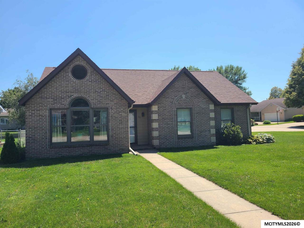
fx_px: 228
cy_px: 114
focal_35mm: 26
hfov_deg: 67.3
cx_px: 152
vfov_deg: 53.1
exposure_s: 1/1718
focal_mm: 5.4
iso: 40
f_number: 1.8
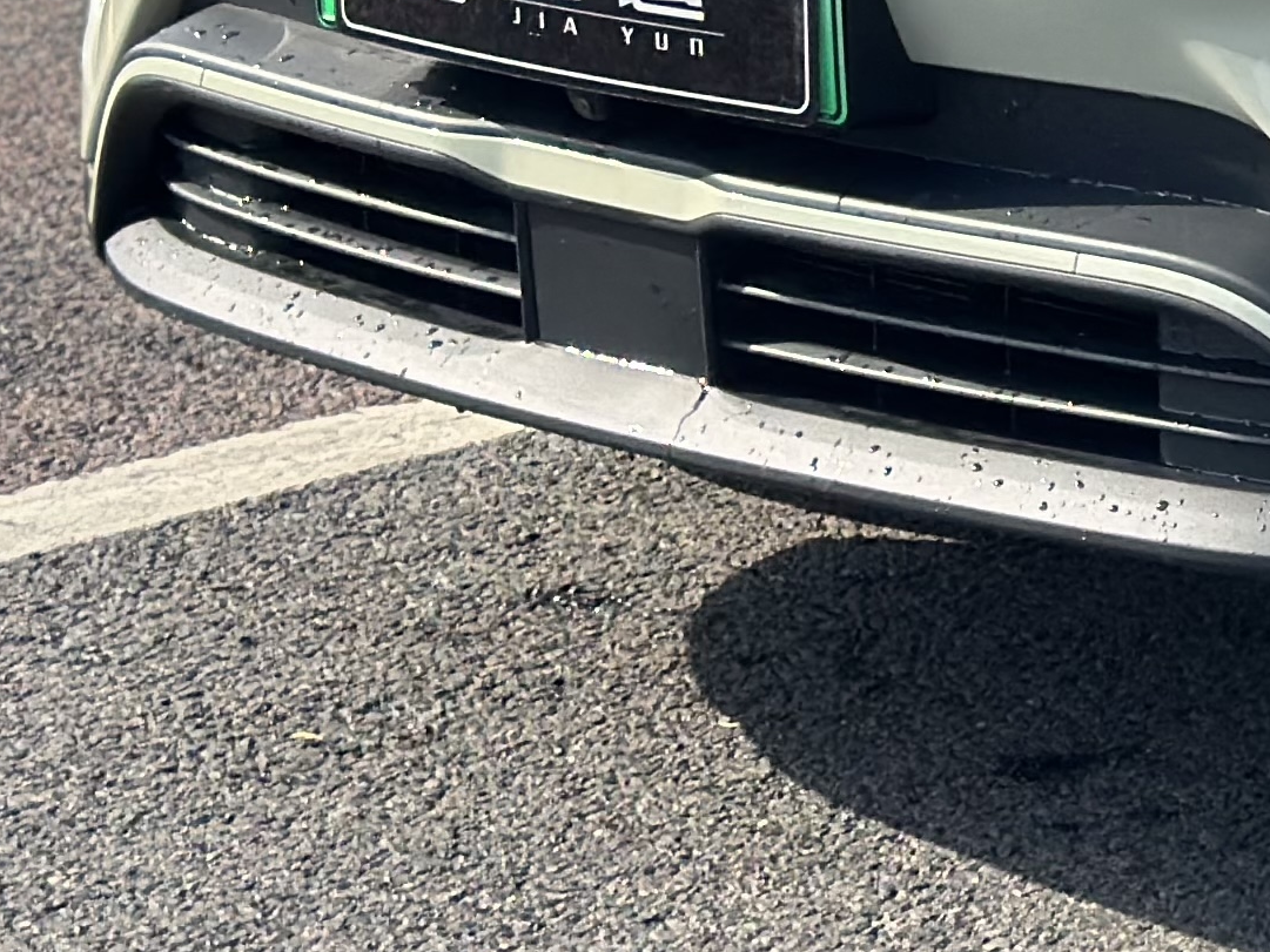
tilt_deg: -8.5
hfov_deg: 10.4
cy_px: -379
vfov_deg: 8.2
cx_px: 2269
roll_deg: -0.5
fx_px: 6568
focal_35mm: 179
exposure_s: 1/2809
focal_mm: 6.86
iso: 80
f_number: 1.78
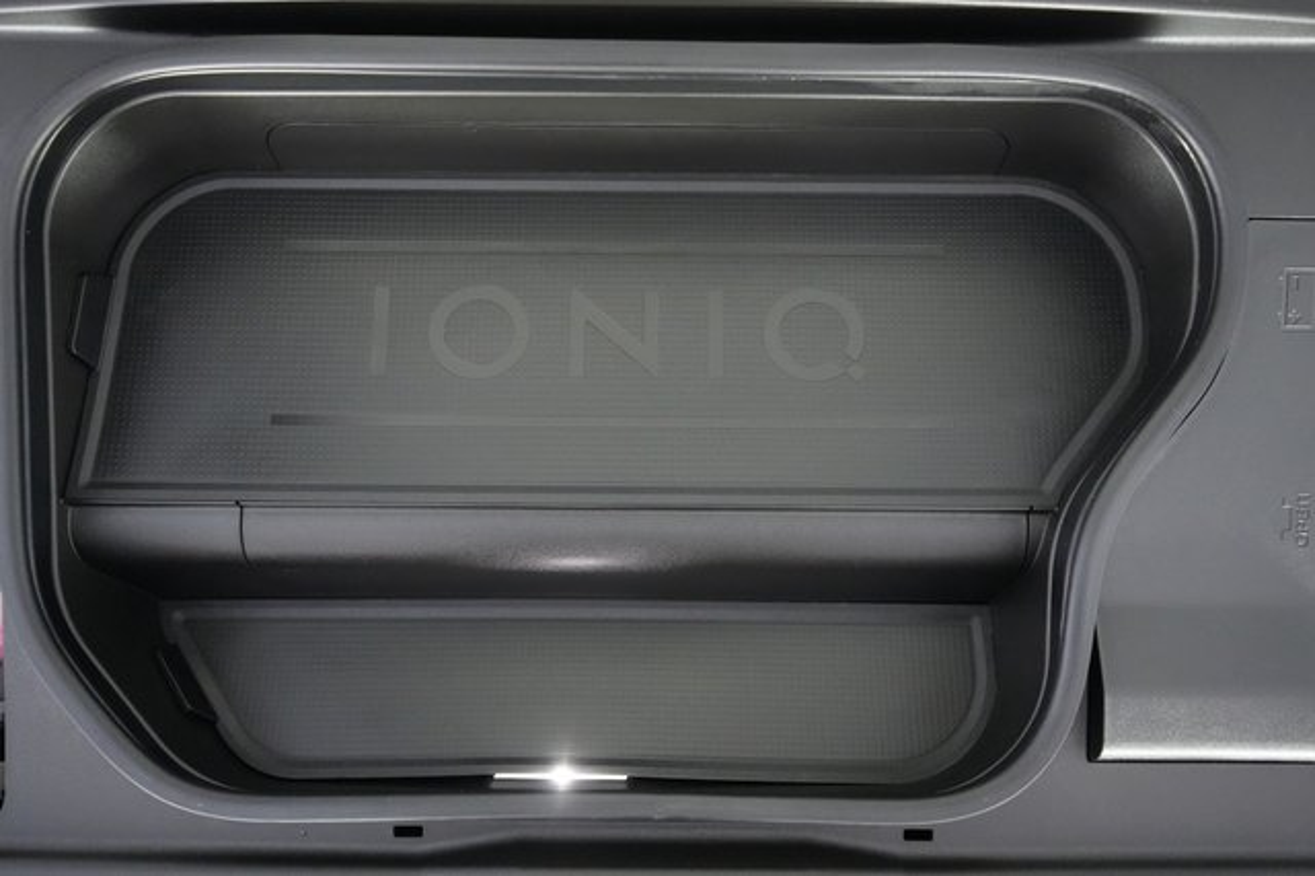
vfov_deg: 46.4
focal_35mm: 28
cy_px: 438
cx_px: 658
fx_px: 1022
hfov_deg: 65.5
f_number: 2.8
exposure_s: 1/160
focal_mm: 28
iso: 12800
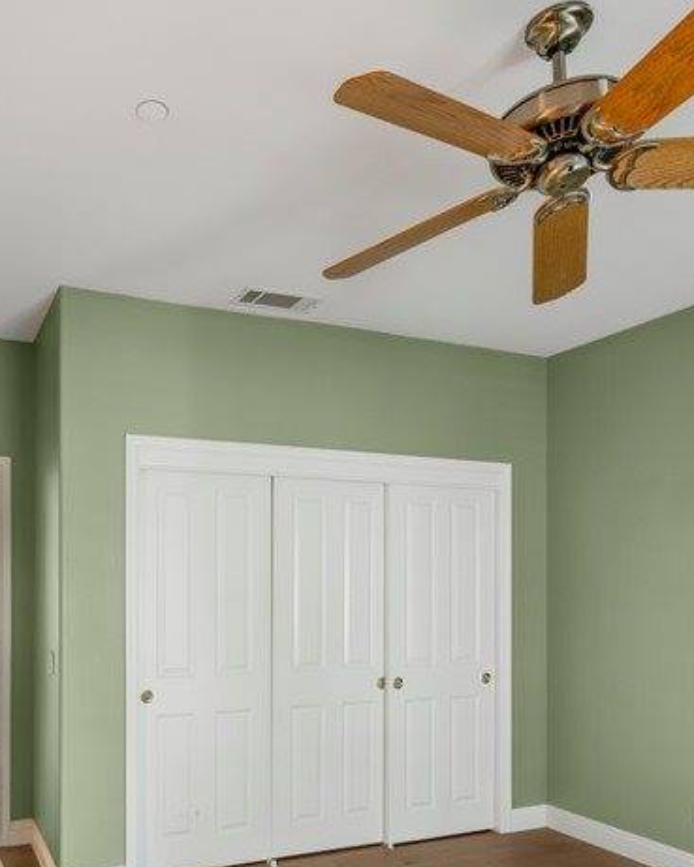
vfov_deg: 65.8
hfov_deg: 54.4
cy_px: 597
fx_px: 642
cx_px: 182
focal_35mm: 25
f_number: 8
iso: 200
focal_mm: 12
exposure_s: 5
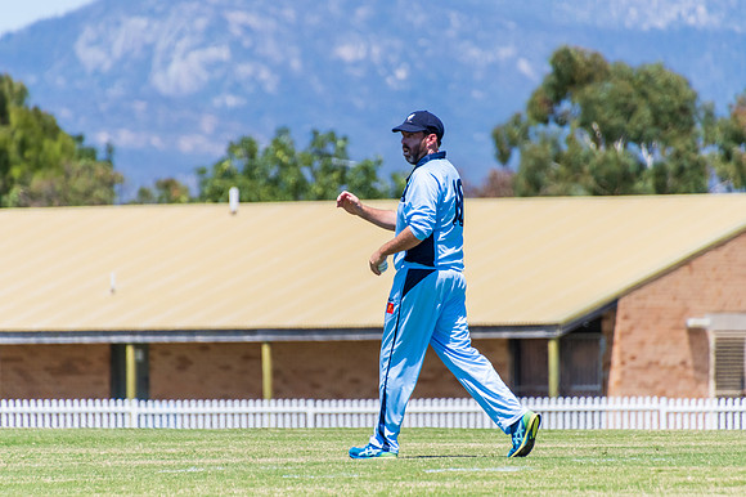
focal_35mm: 600
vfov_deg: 2.3
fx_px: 12426
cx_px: 373
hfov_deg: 3.4
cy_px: 248
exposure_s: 1/3200
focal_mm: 400
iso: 400
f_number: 6.3
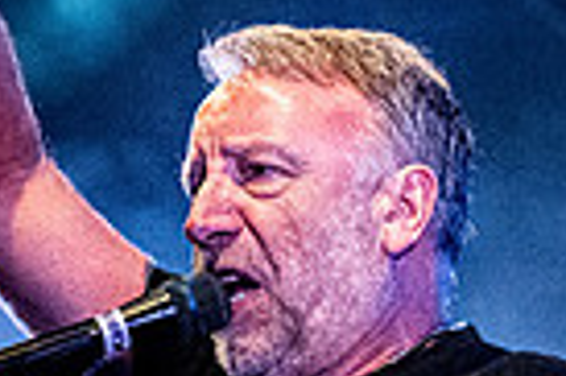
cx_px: 271
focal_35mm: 476
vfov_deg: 2.9
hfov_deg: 4.3
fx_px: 7475
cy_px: 443
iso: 6400
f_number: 5
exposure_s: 1/640
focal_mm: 102
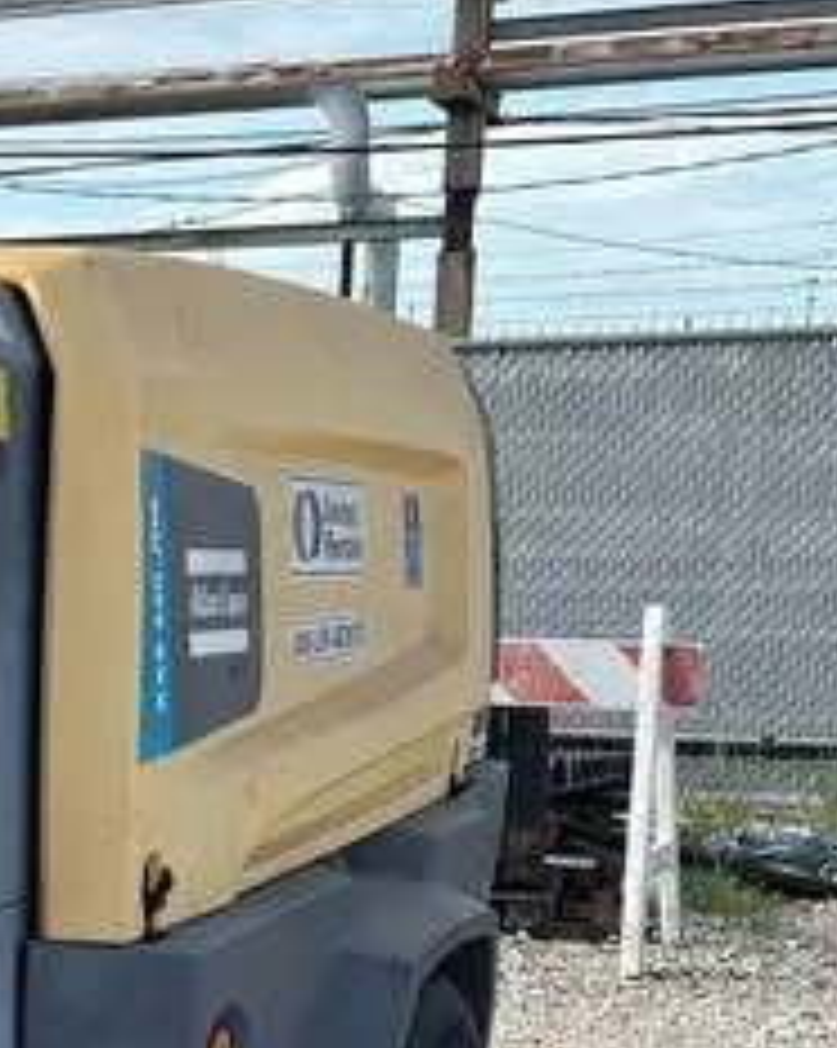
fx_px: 2480
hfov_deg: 17.5
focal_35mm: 80
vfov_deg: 22.6
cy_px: 1127
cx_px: -356
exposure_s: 1/1205
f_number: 1.6
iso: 50
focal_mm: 5.96
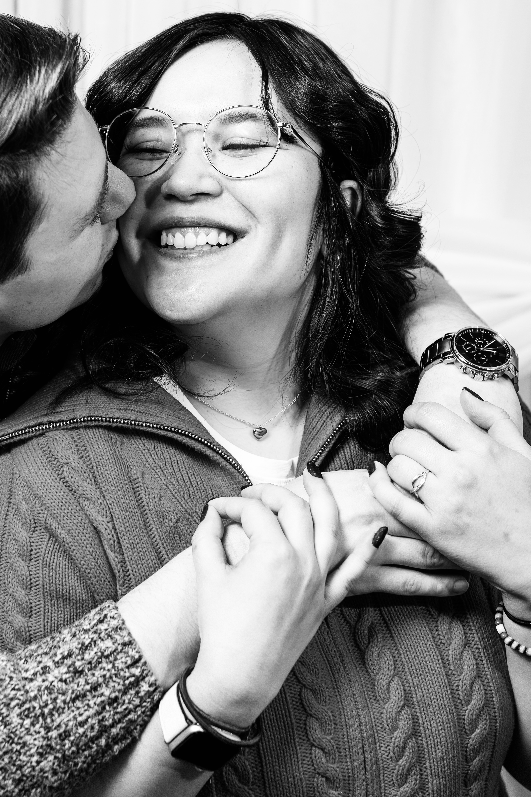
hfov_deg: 22.4
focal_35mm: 60
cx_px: 126
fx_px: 1328
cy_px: 371
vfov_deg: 33.4
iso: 100
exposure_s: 1/160
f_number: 3.5
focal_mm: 35
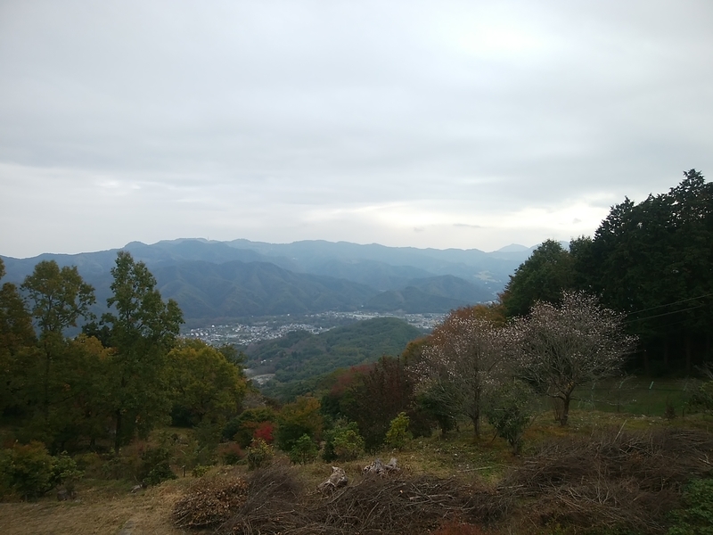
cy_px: 268
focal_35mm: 22
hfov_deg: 76.4
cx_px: 356
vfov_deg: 61.1
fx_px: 453
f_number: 2
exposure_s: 1/712
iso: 32
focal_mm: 3
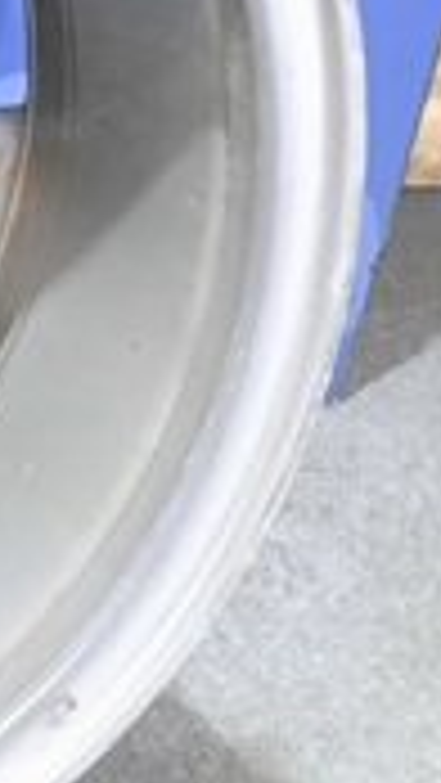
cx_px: -603
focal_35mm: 100
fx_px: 2077
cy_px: 212
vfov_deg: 21.2
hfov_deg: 10.5
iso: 1250
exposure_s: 1/17
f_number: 2
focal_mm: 4.6
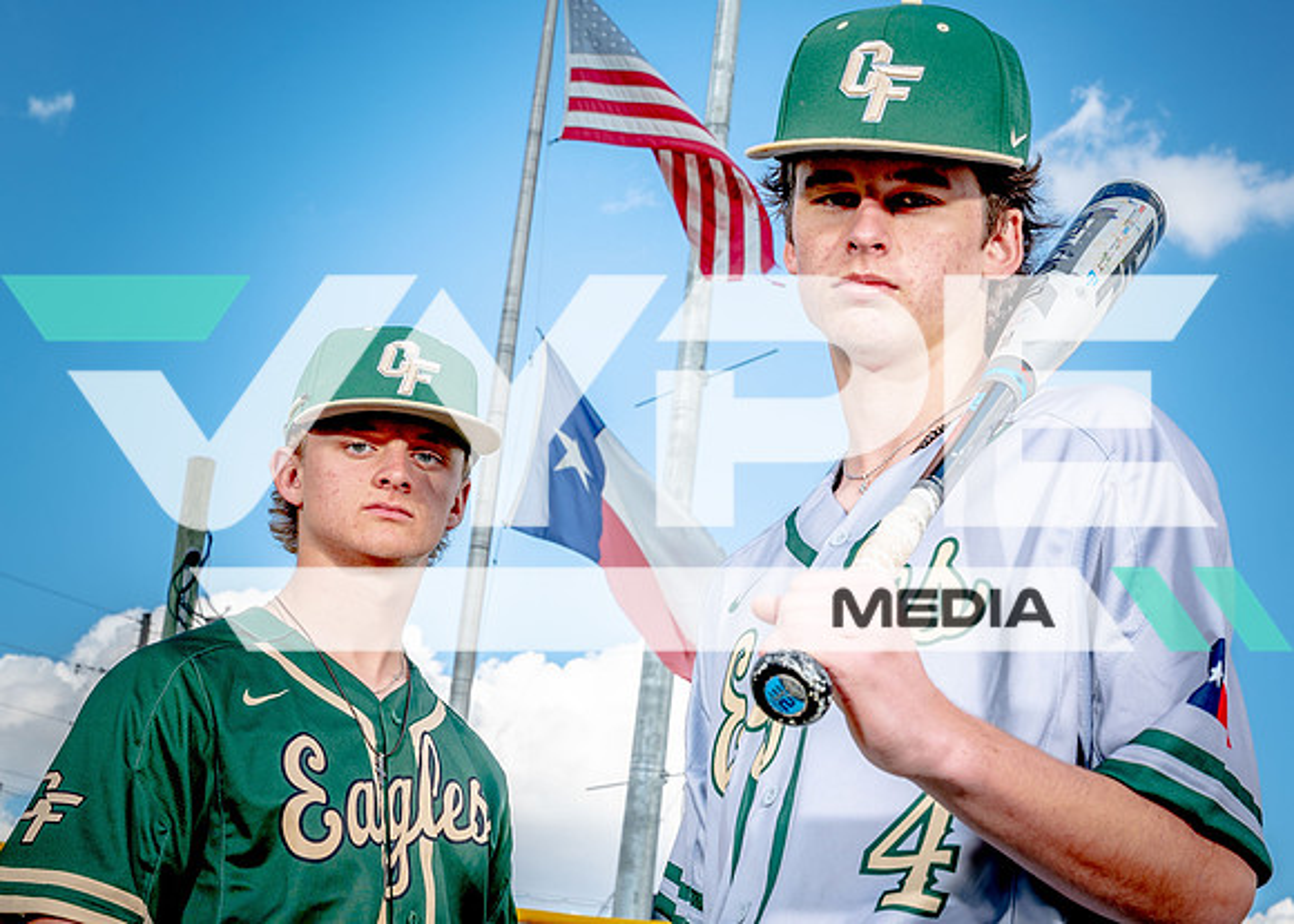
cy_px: 464
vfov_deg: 23.2
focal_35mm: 61
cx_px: 664
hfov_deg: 32.0
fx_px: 2254
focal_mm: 52
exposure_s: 1/125
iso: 200
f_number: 11
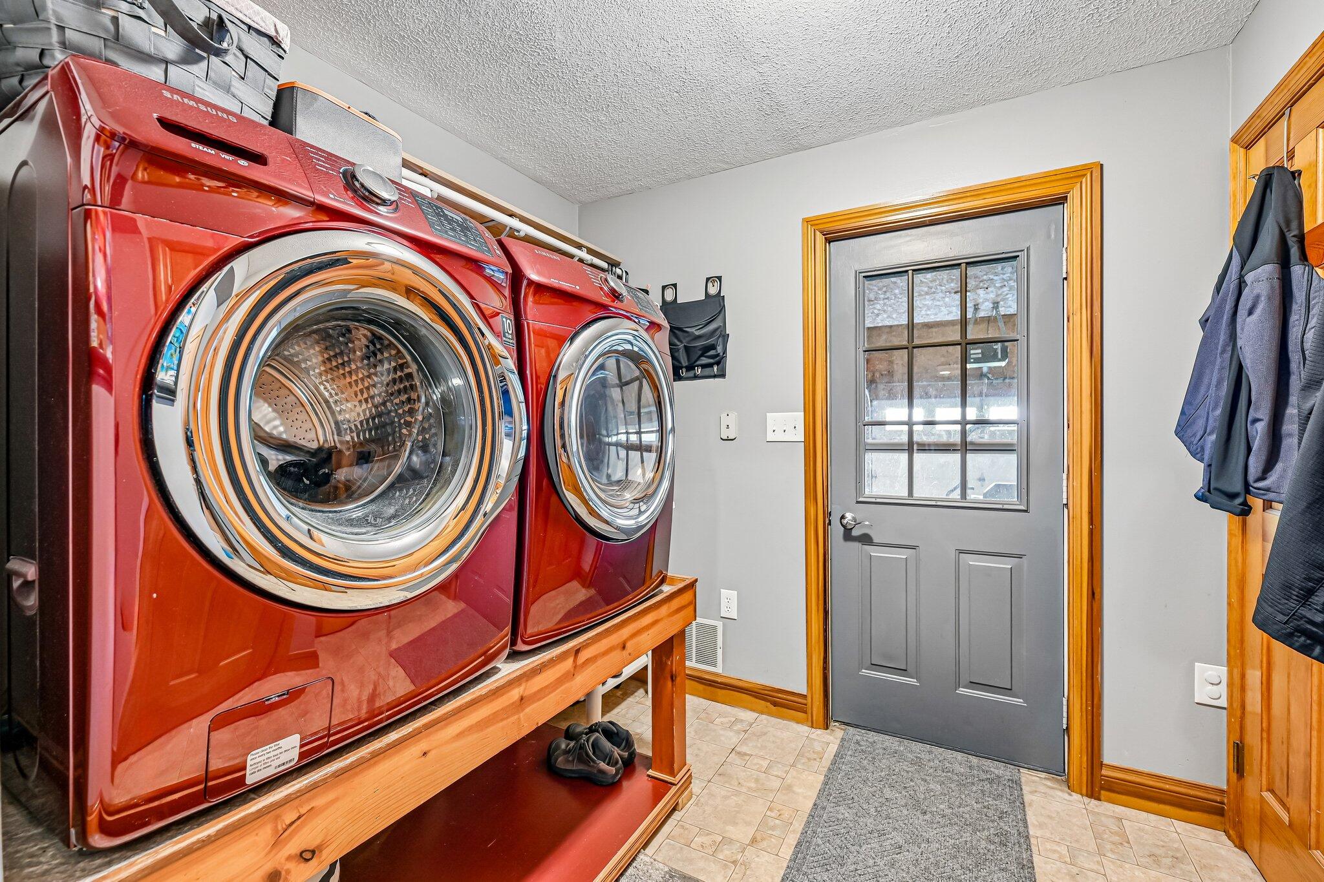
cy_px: 441
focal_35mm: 16
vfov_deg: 75.5
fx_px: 570
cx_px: 662
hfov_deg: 98.5
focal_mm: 15.5
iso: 400
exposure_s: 1/2
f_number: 4.8
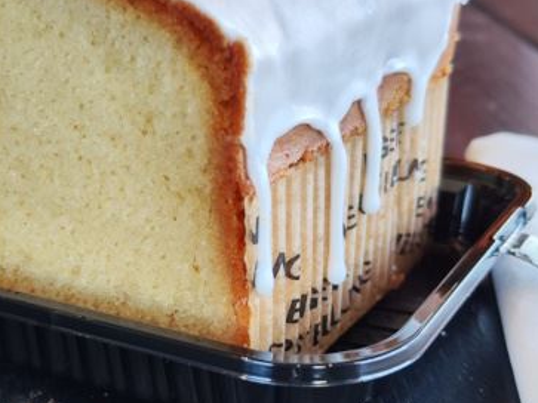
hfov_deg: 46.9
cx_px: 123
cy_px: 187
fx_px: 590
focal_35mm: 38
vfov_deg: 37.7
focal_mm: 7.01
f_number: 1.69
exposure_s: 1/100
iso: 135
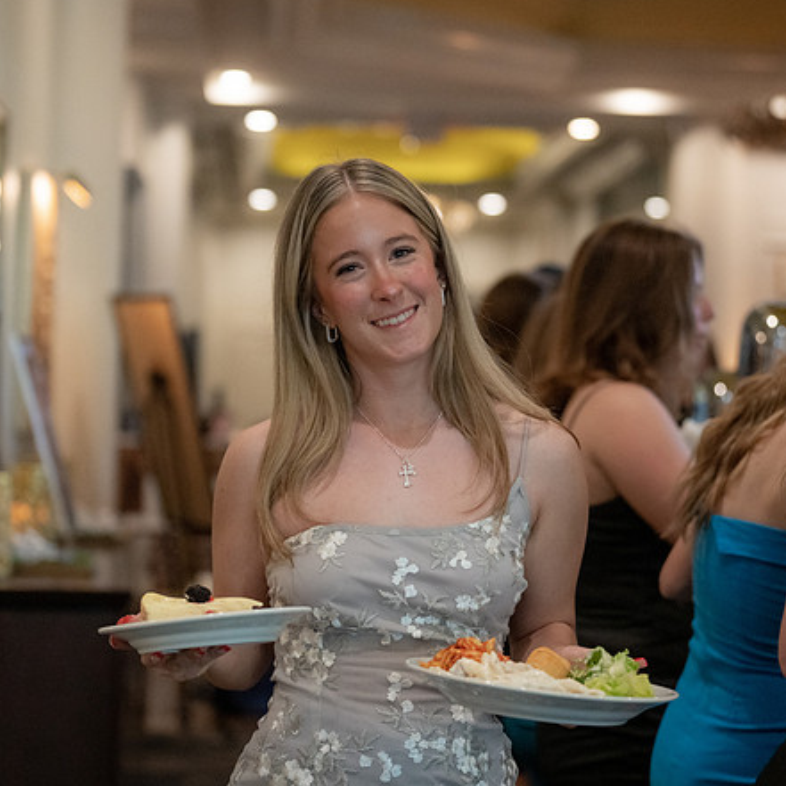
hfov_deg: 17.6
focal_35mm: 99
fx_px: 2543
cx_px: 375
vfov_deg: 17.6
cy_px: 359
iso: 4000
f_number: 2.8
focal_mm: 70
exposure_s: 1/320
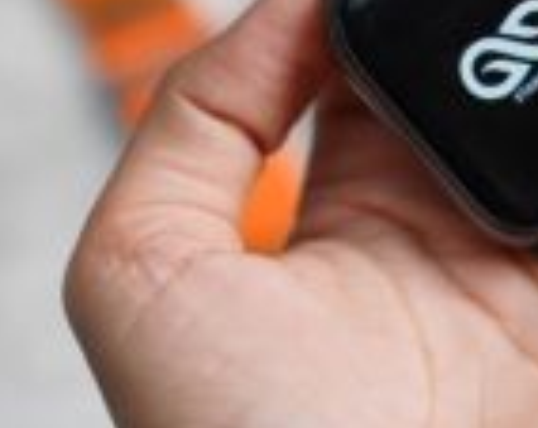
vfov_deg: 7.7
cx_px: 379
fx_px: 3162
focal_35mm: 199
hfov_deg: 9.7
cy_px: -51
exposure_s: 1/80
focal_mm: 75
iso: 500
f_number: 4
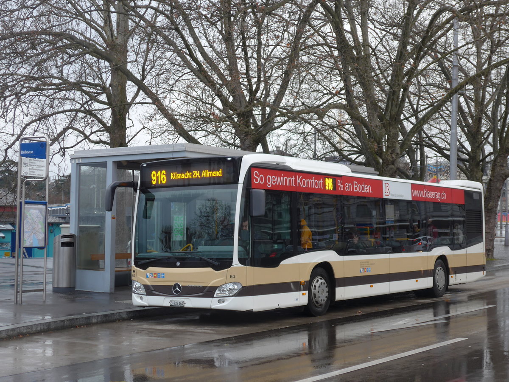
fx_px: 868
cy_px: 191
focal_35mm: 59
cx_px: 254
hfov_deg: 32.7
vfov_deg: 24.8
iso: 80
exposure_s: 1/160
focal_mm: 12
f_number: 3.5
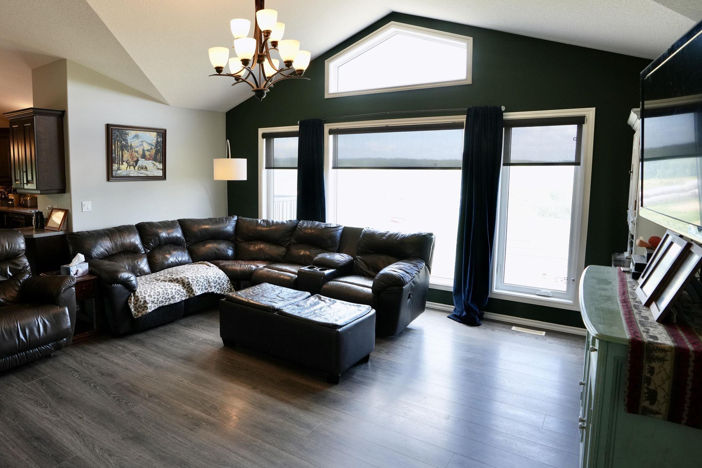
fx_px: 429
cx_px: 260
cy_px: 213
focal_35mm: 22
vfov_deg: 57.1
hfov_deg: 77.1
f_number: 4.5
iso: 640
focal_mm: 16
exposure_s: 1/100
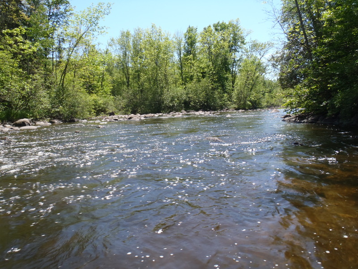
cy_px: 134
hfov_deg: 63.4
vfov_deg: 49.7
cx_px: 179
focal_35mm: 28
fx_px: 290
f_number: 10
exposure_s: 1/60
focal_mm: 5
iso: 125
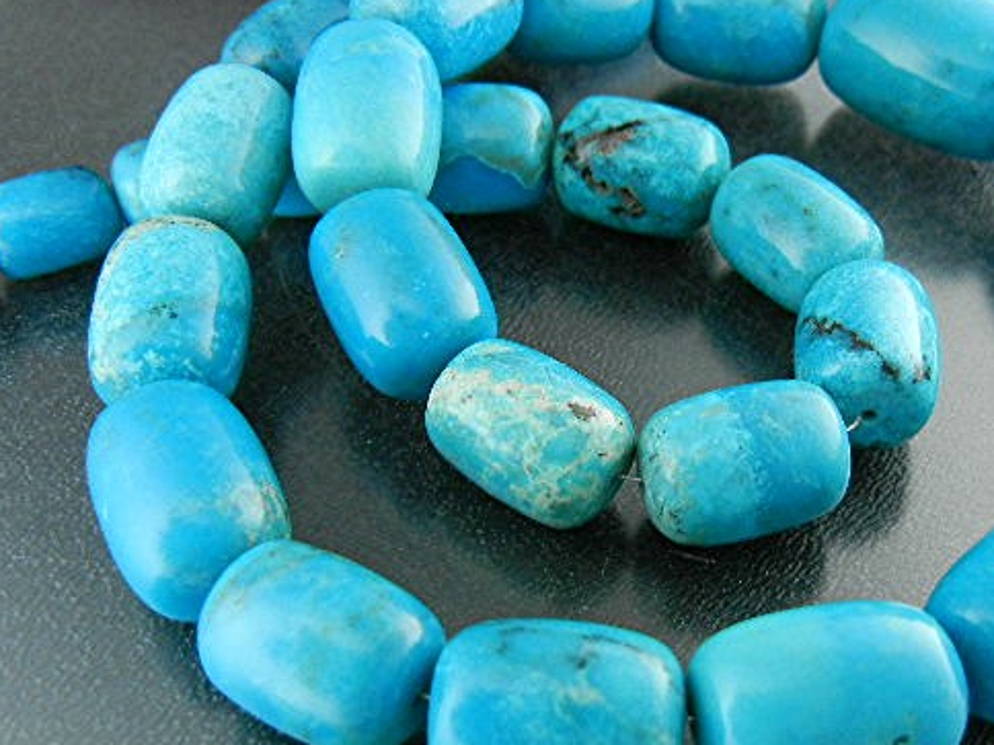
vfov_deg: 32.1
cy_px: 417
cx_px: 639
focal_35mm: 45
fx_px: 1292
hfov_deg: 41.7
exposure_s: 1/6.7
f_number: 3.6
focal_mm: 6.2
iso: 200
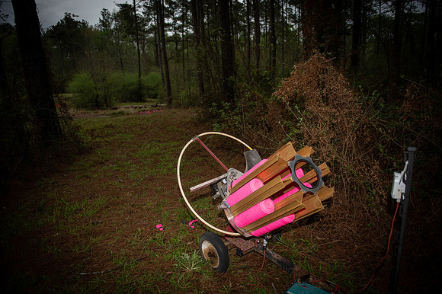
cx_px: 221
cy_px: 147
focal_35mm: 24
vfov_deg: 53.1
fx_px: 294
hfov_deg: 73.8
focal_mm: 24
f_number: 2.8
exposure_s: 1/1000
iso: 100
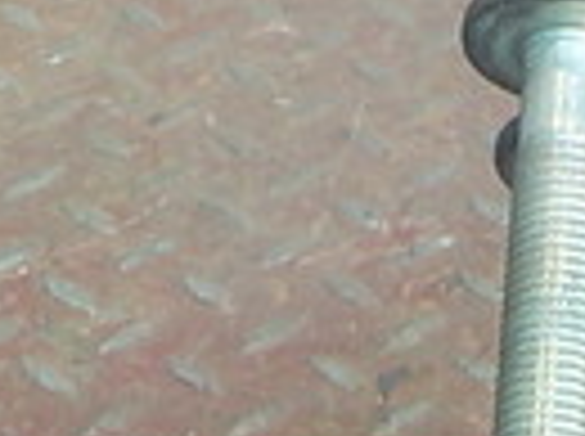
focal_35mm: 148
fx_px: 2497
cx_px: 774
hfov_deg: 12.9
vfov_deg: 9.4
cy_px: 823
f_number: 3.3
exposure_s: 1/40
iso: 125
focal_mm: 4.1
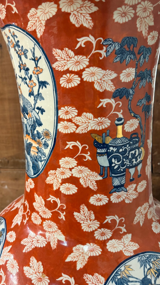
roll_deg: +1.0
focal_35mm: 27
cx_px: 61
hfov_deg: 42.6
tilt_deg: -16.7
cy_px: 144
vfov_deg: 69.8
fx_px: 204
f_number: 1.78
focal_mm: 6.76
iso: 250
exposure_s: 1/50
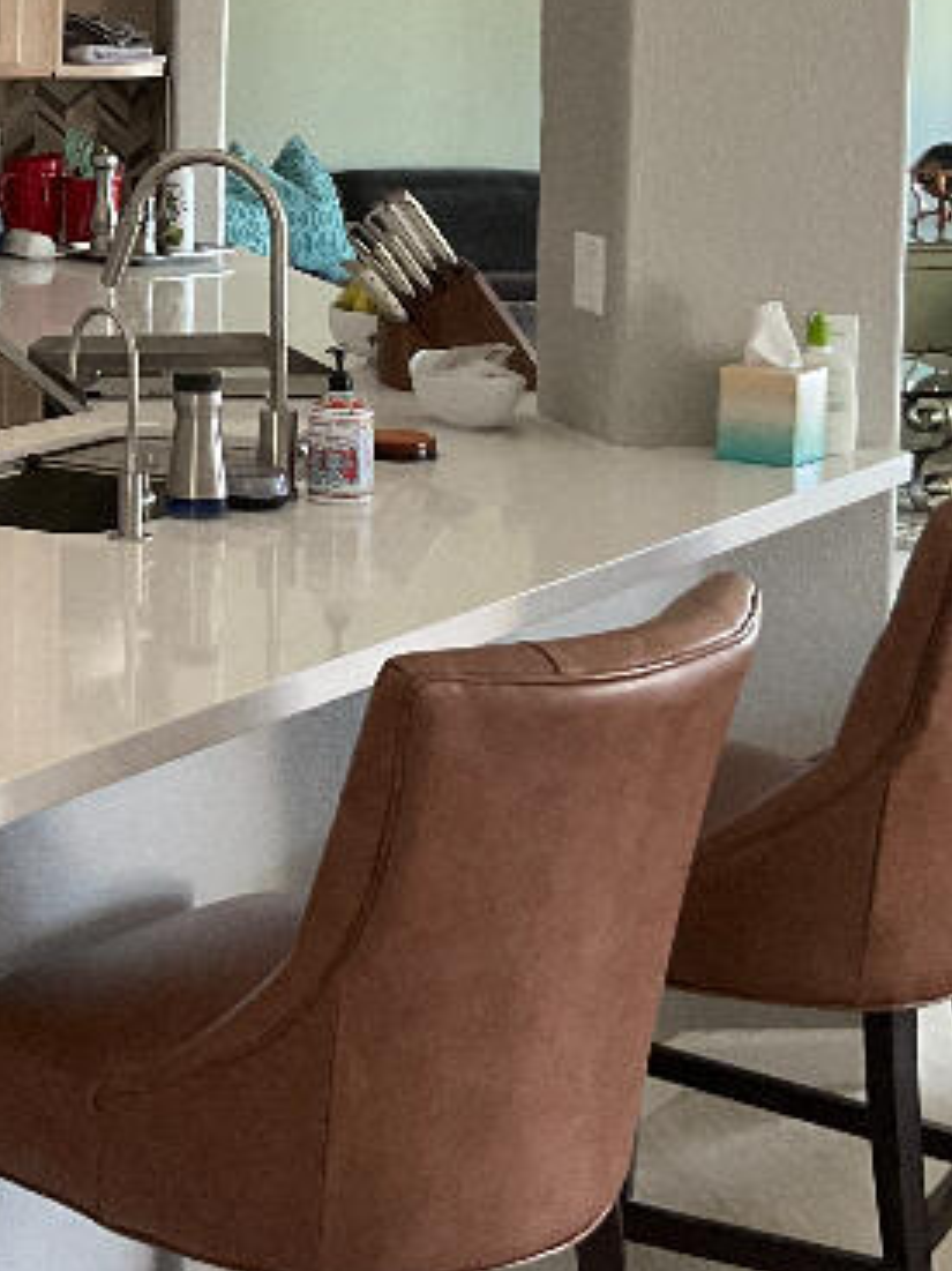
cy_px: 173
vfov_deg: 23.6
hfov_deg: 17.3
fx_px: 2972
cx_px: -208
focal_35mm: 81
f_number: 1.8
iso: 200
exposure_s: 1/60
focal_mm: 3
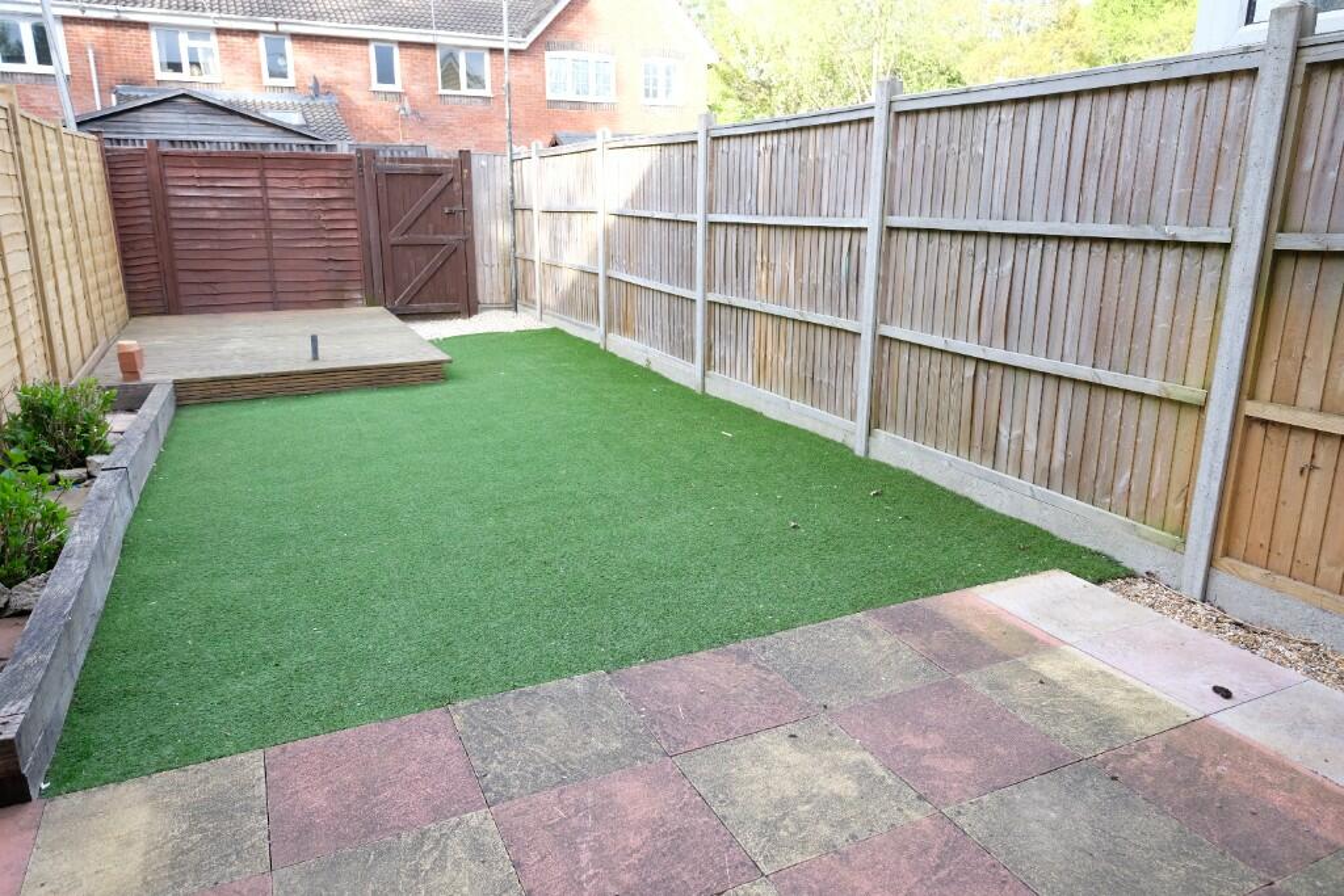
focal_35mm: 24
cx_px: 672
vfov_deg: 53.1
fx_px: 896
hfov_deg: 73.7
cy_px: 448
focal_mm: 15.9
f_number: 4
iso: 200
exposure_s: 1/75
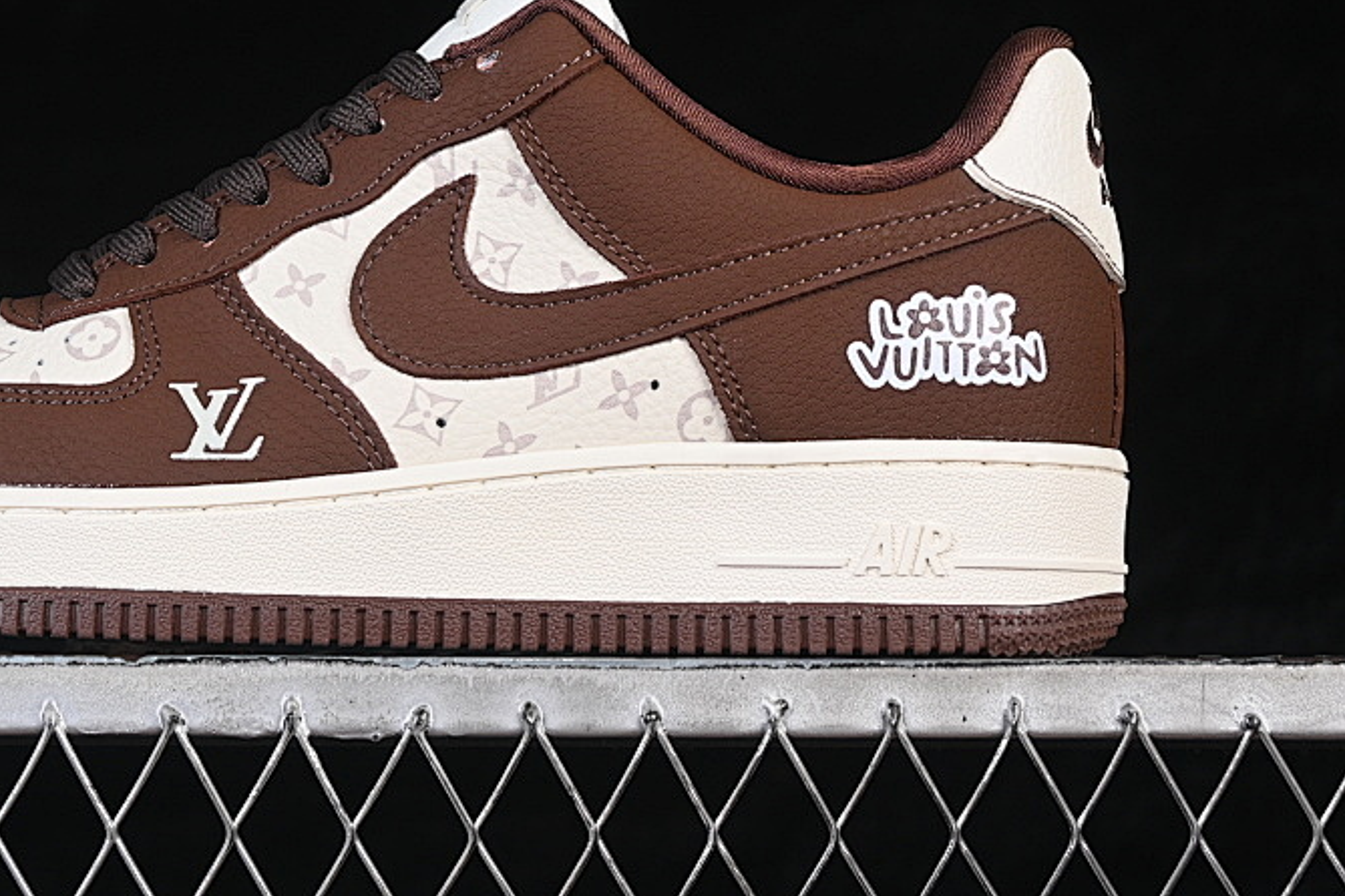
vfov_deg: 11.3
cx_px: 406
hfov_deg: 16.9
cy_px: 205
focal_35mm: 121
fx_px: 4520
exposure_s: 1/80
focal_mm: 50
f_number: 7.1
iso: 160
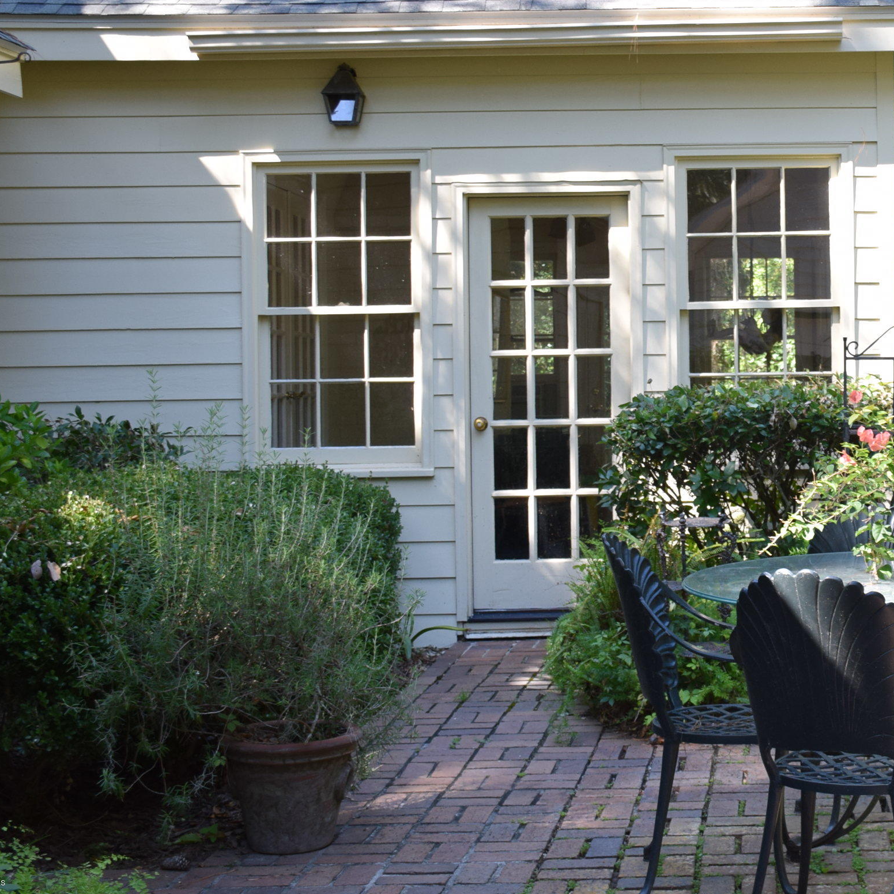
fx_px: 1870
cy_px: 343
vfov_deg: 26.8
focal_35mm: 64
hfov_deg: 26.0
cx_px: 813
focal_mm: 26
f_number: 6.3
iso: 400
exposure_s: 1/160
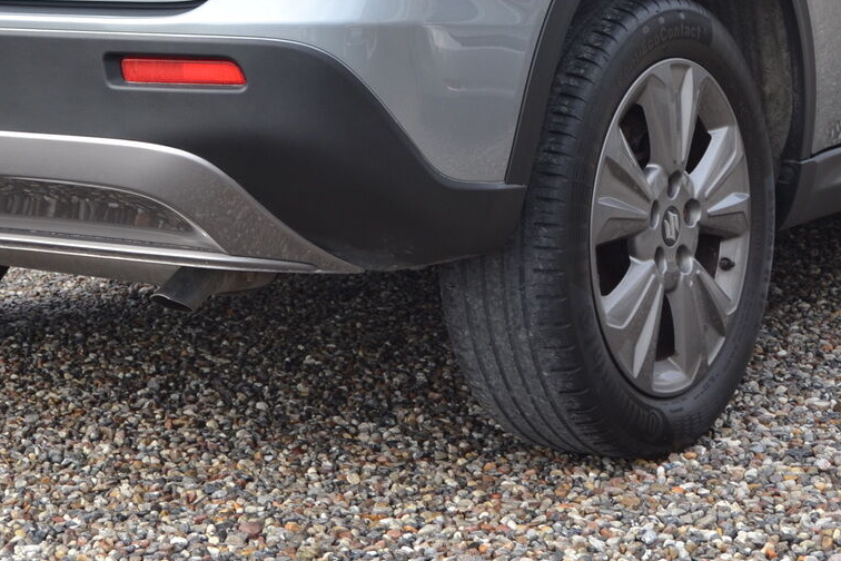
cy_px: -119
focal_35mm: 99
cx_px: 388
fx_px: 2313
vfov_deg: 13.4
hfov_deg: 20.6
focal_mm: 26
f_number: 5.6
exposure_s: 1/125
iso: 100
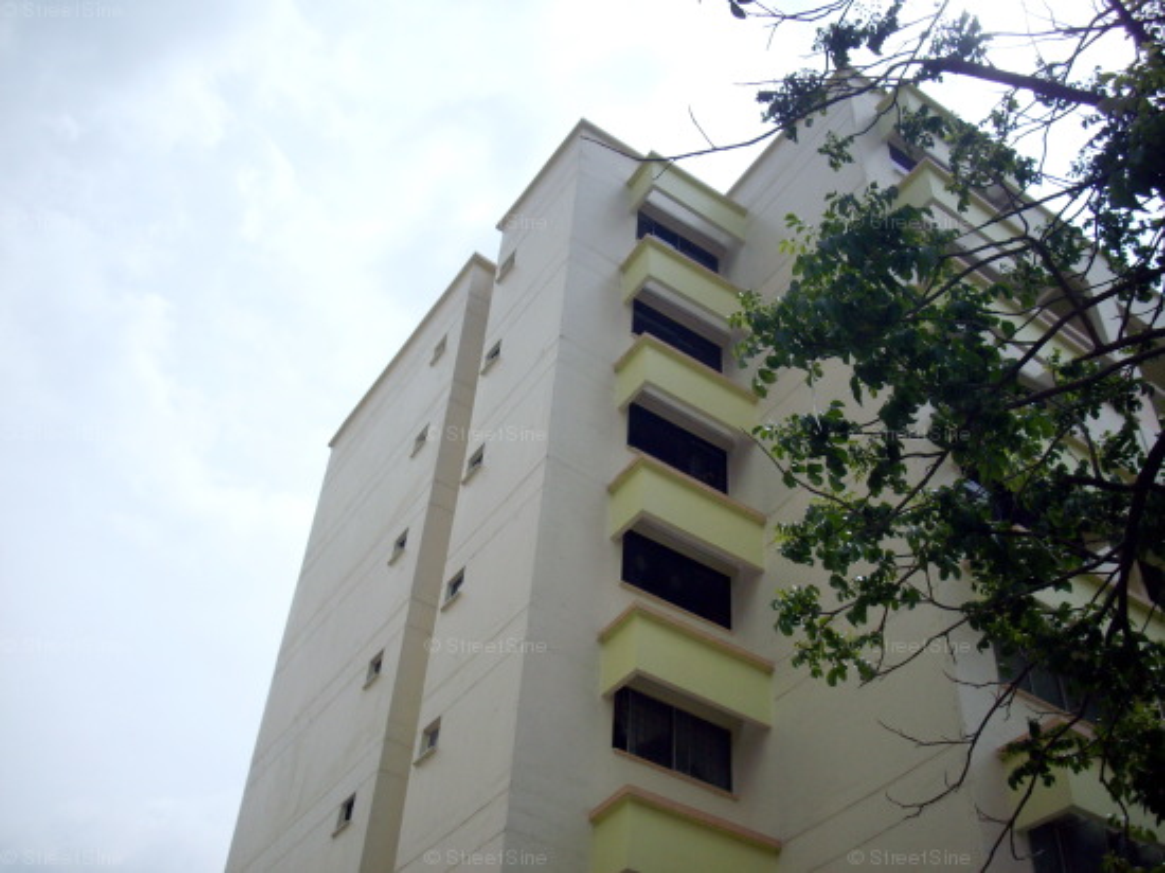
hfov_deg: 50.2
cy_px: 436
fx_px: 1245
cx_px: 582
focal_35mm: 37
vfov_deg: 38.6
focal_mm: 6.2
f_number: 5.6
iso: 80
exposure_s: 1/800
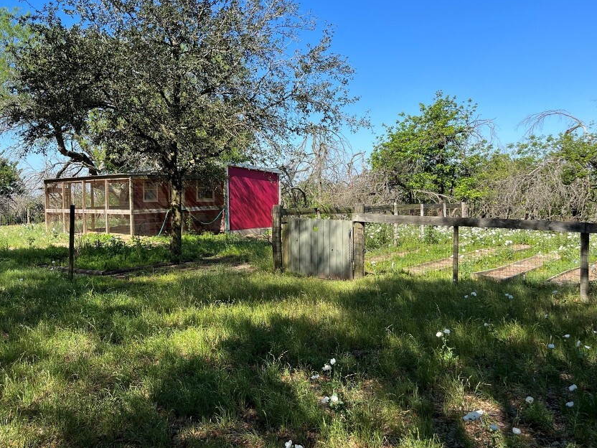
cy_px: 192
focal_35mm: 32
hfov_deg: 56.4
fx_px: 552
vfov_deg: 44.0
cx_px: 241
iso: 50
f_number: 1.6
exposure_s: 1/1890
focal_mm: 5.1
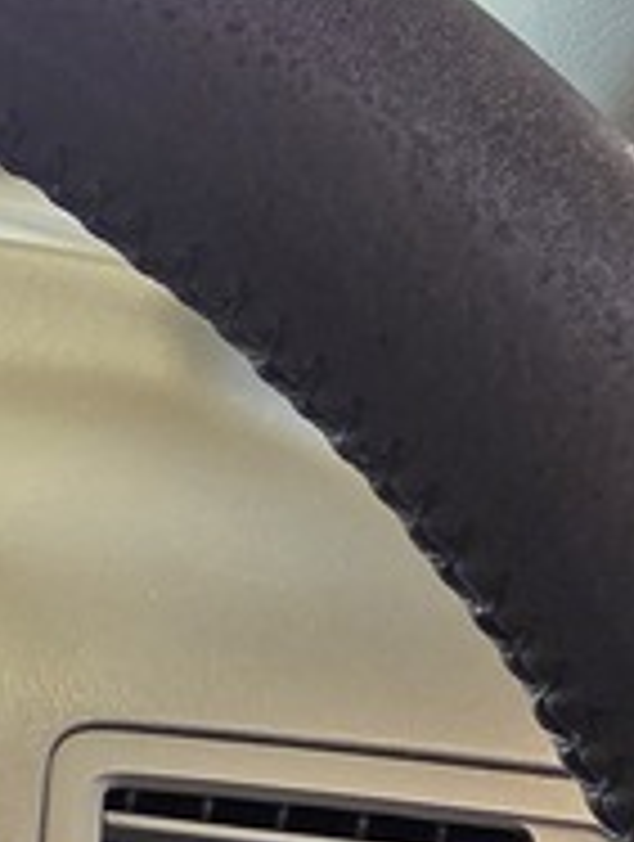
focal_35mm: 71
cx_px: -872
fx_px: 1728
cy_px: 828
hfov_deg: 14.3
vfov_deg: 26.0
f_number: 2.2
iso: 250
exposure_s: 1/100
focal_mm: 2.2
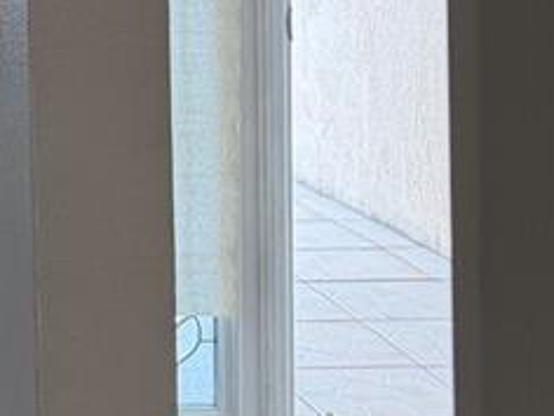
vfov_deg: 11.4
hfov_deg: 14.2
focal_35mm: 122
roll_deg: +0.6
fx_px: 1953
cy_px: -289
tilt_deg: +0.0
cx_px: -451
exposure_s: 1/208
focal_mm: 6.76
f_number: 1.78
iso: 125
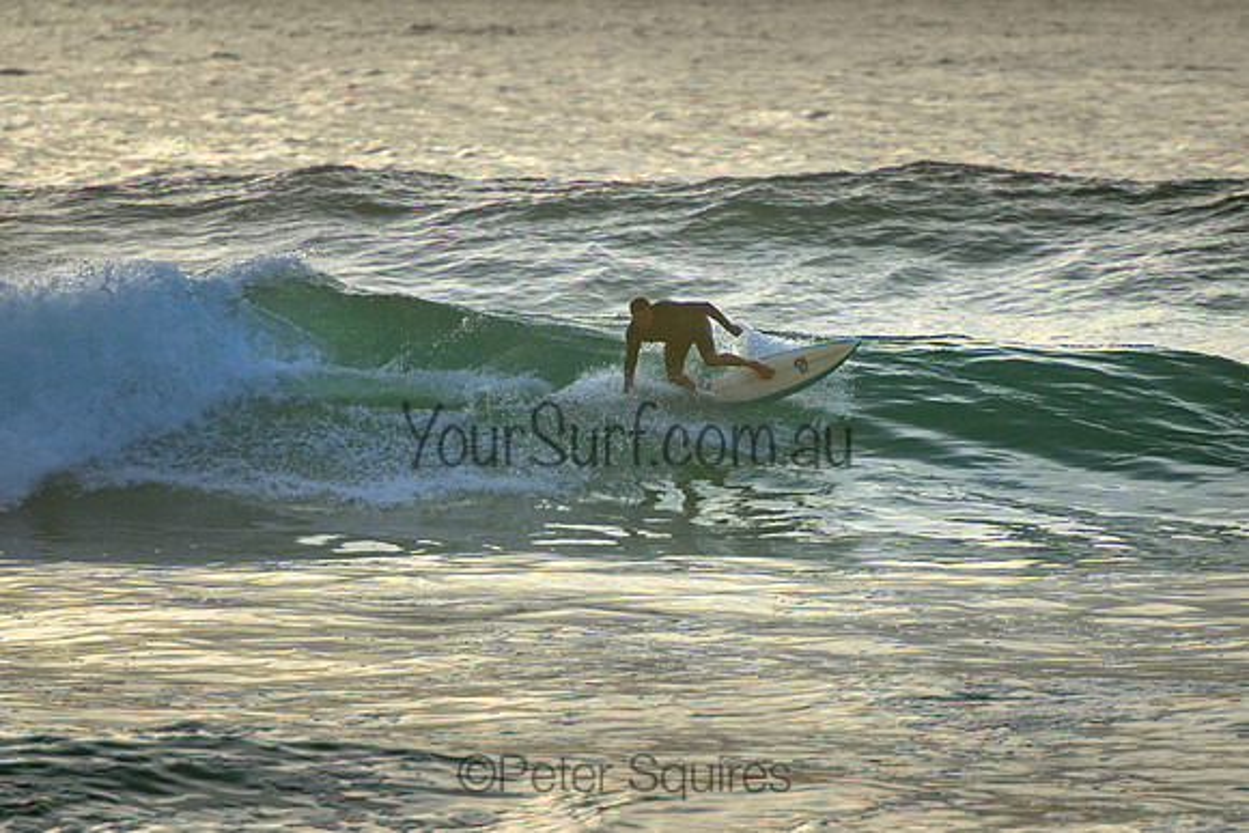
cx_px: 698
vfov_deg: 2.5
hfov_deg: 3.7
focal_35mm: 550
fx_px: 19079
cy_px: 378
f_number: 5.6
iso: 640
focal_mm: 400
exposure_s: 1/2000
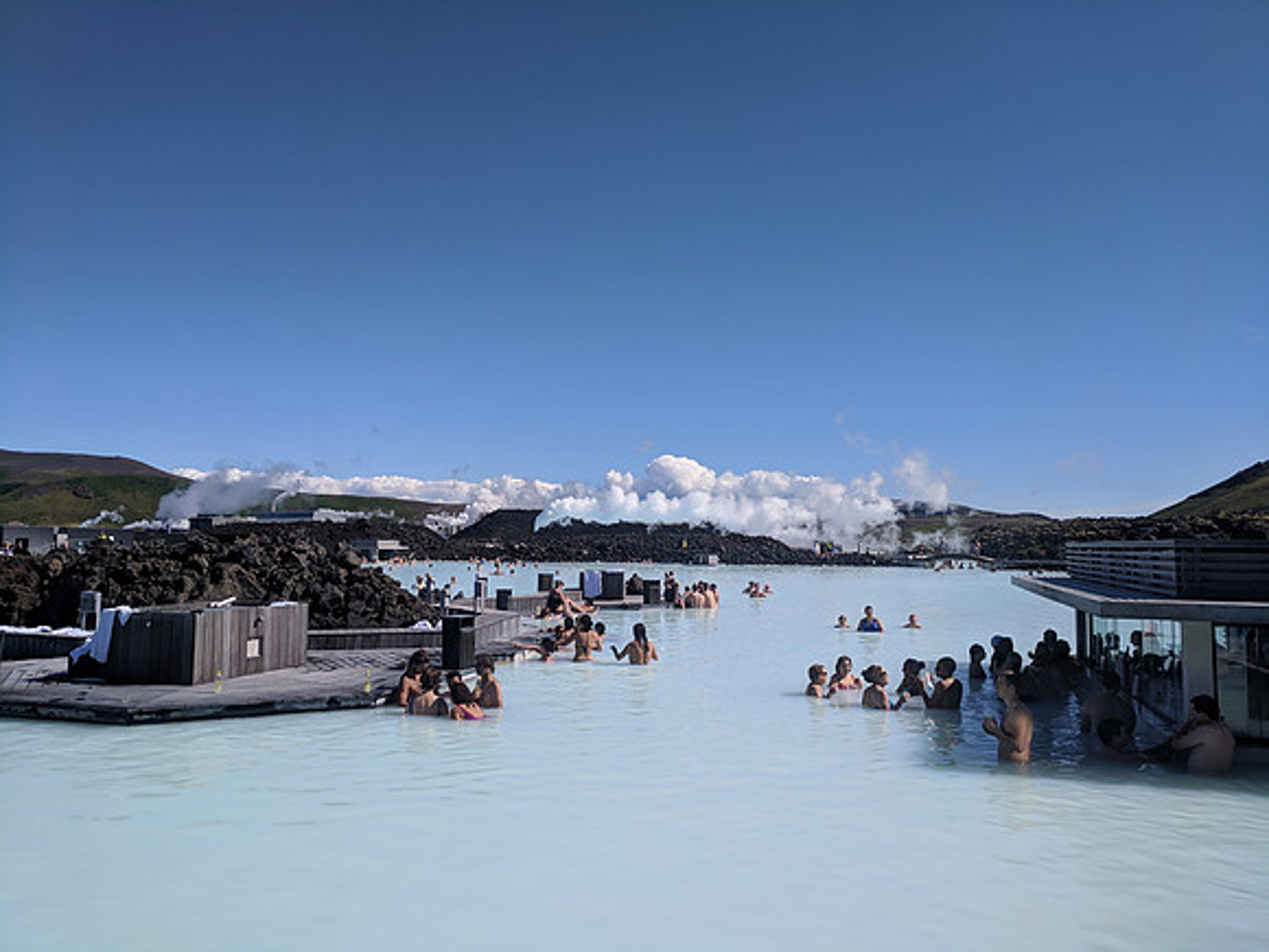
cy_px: 476
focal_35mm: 26
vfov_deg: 53.1
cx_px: 634
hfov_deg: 67.3
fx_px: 953
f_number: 2
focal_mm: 4.67
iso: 51
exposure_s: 1/3322
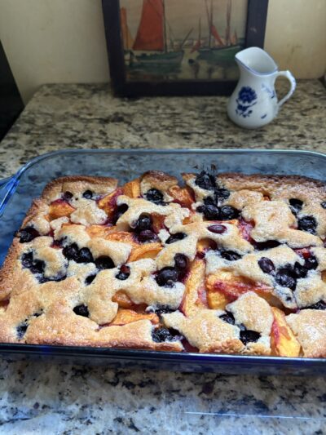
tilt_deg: -45.3
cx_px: 163
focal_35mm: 26
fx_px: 326
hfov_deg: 53.1
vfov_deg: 67.3
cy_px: 218
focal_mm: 5.96
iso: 500
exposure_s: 1/44
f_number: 1.6
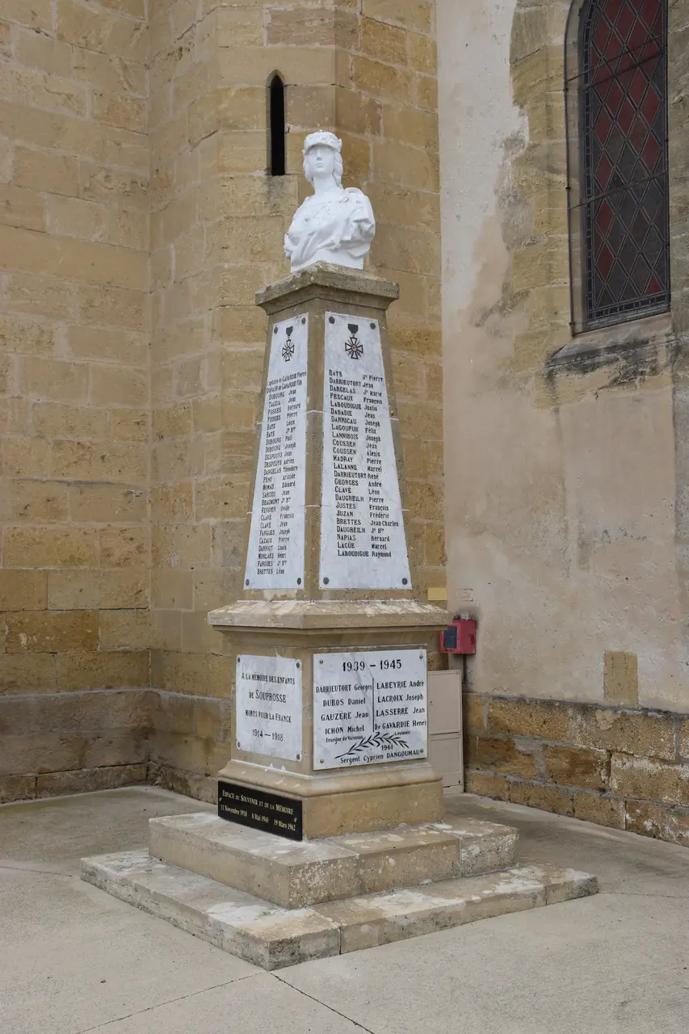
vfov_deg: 47.9
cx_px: 344
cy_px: 517
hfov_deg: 33.0
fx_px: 1163
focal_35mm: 40
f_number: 8
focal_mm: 27
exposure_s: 1/250
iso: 400
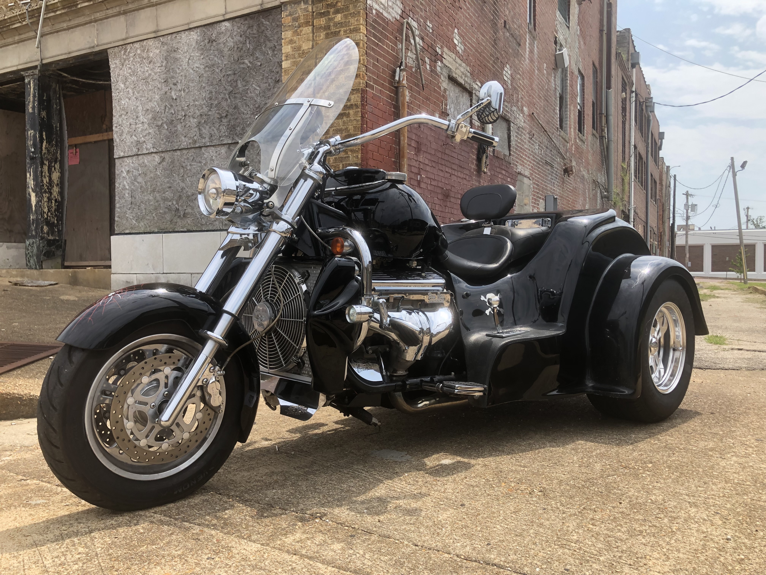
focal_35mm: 28
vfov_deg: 49.7
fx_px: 620
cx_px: 383
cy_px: 288
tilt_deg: -0.8
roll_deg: +0.6
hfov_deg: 63.4
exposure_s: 1/1116
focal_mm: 4
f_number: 1.8
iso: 20
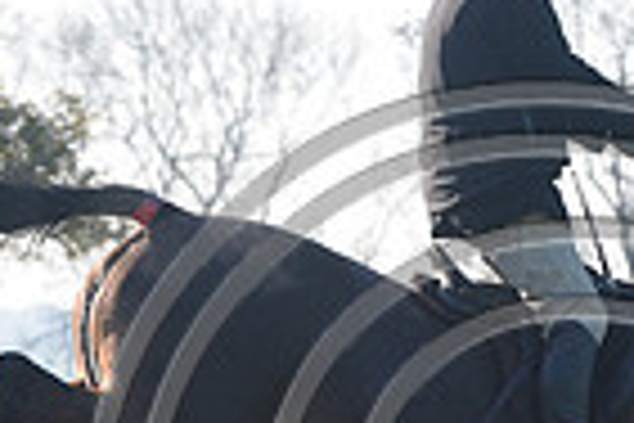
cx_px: 495
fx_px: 9756
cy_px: 482
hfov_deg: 3.7
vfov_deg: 2.5
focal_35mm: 554
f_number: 6.3
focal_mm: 135
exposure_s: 1/1250
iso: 1000
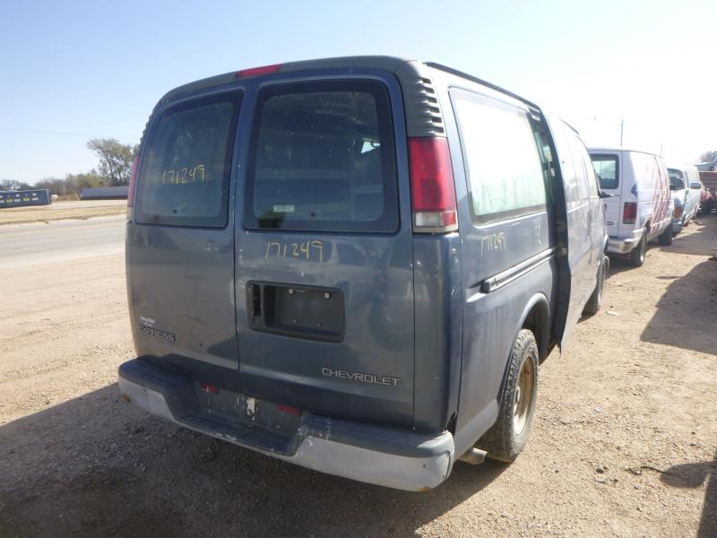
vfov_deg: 54.9
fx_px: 518
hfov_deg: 69.4
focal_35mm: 25
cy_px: 269
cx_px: 358
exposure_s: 1/320
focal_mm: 4.5
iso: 100
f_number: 3.9
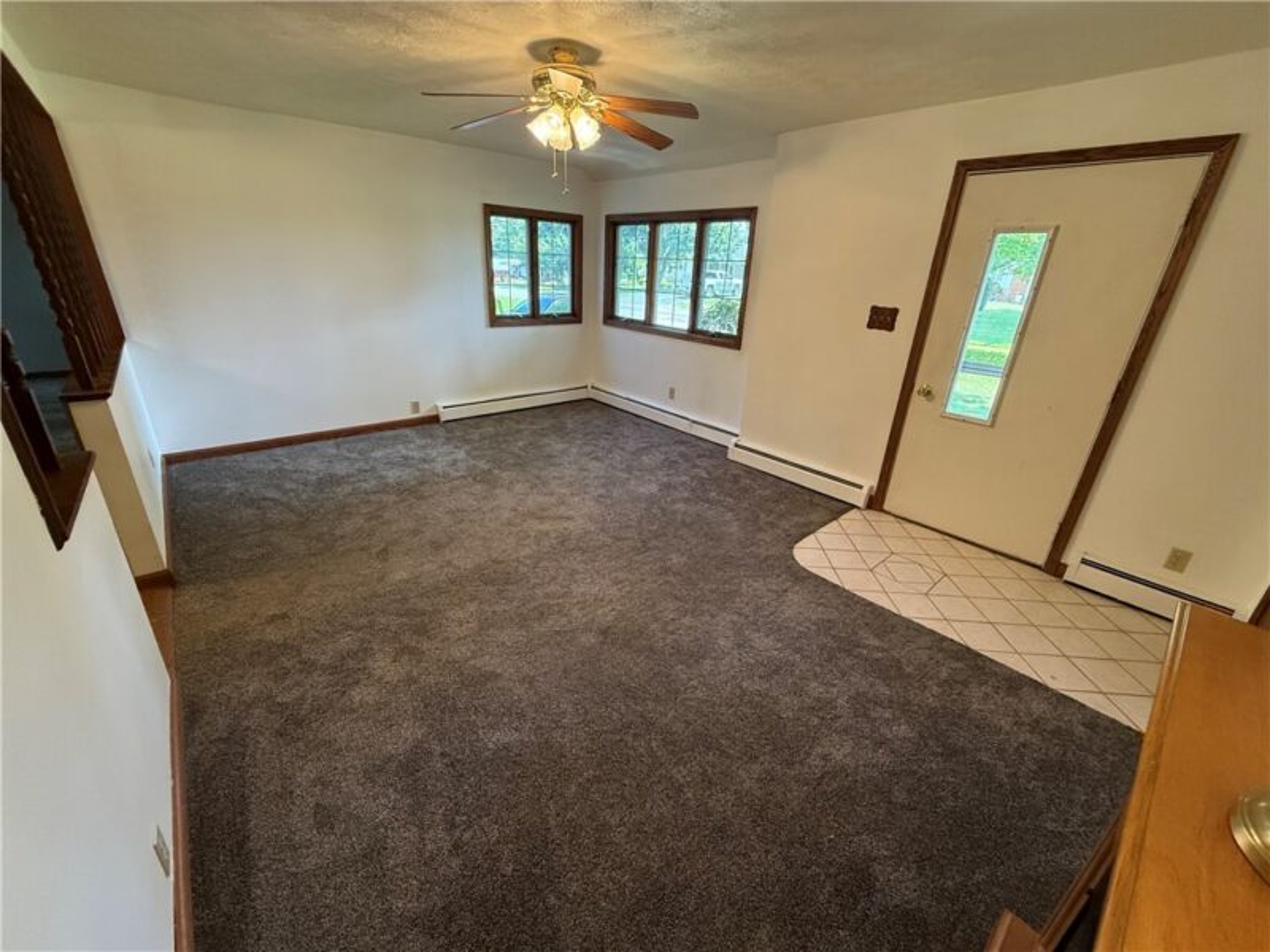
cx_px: 635
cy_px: 476
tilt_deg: -21.2
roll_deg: -2.6
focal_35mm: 14
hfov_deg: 102.1
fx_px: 514
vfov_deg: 85.7
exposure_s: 1/120
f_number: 2.2
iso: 400
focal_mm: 2.22
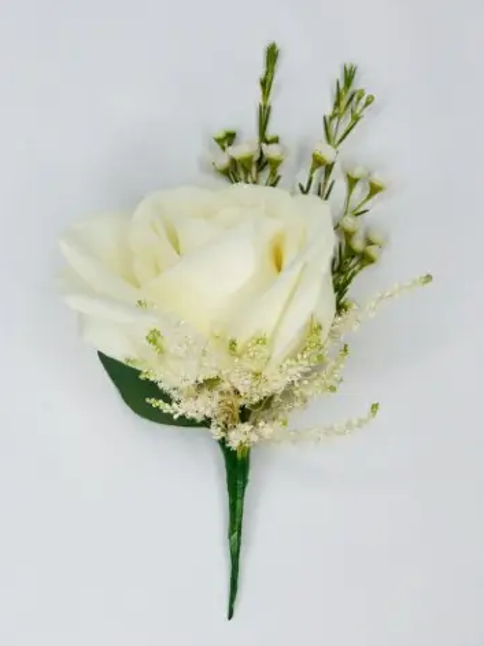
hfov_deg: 27.5
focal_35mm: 53
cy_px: 325
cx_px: 240
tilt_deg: -81.8
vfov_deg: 36.2
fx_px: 989
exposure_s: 1/279
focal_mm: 6
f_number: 2.4
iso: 16
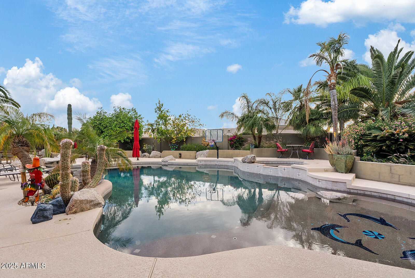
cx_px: 208
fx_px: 185
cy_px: 139
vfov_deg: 73.8
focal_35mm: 16
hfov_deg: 96.7
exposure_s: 1/50
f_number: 8
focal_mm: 16
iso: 320
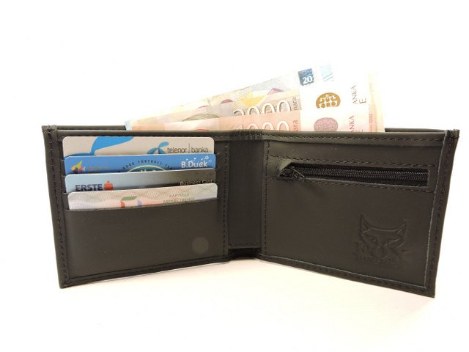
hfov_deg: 71.6
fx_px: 325
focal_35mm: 24
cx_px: 234
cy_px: 176
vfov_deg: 56.8
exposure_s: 1/125
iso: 100
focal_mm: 4.3
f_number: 3.3
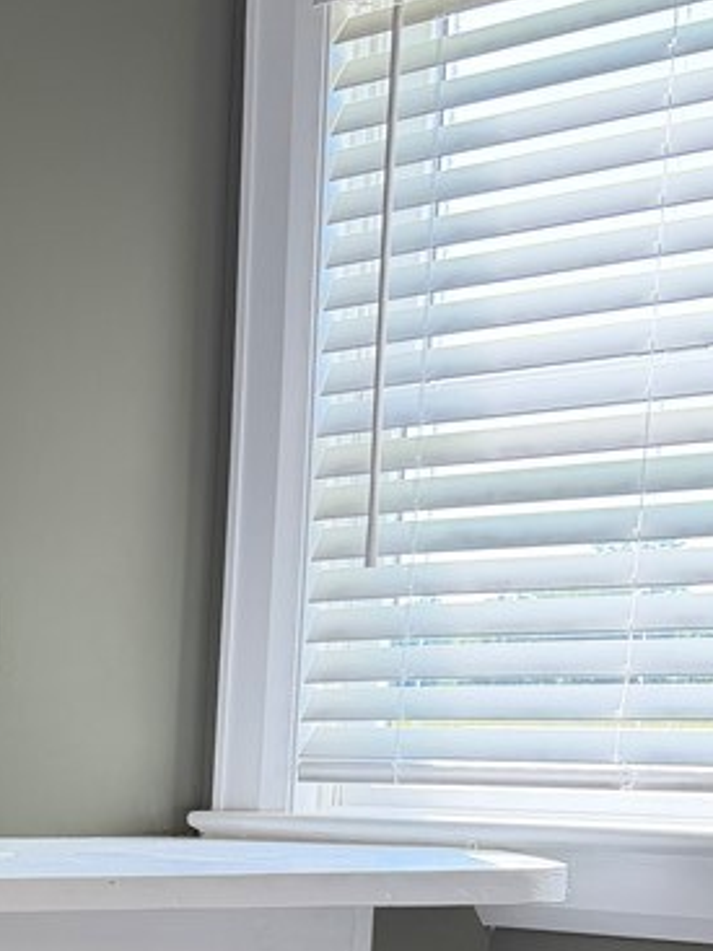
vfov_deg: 26.9
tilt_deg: -9.9
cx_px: -251
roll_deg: +1.1
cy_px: 1013
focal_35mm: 67
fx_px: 1841
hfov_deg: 19.9
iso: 200
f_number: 1.78
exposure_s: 1/250
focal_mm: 6.76
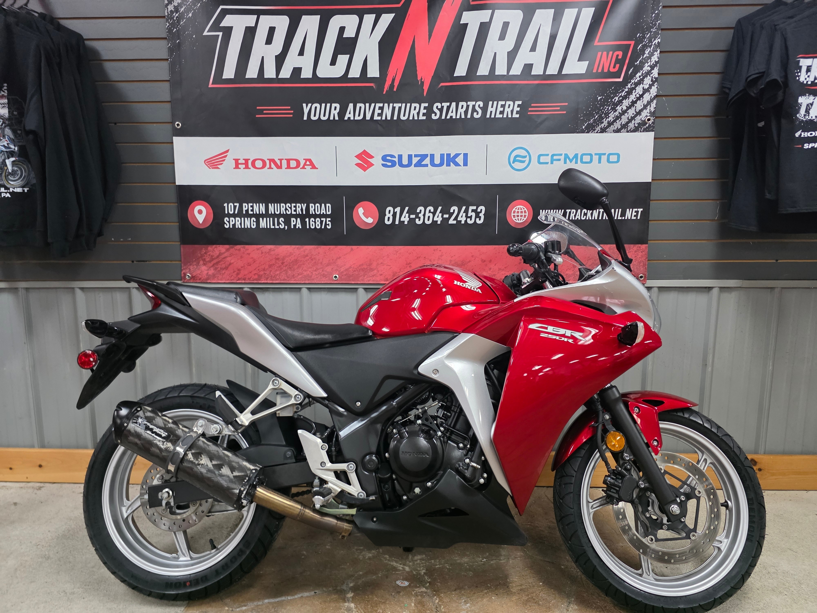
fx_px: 543
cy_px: 306
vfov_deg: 58.9
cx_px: 408
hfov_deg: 73.9
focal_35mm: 23
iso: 1000
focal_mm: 6.3
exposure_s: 1/120
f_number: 1.7
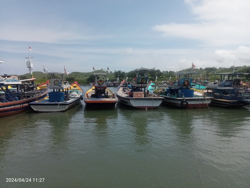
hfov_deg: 63.4
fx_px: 202
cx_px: 125
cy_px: 94
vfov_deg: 49.7
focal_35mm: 28
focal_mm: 3.46
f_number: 2.2
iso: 102
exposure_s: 1/1761
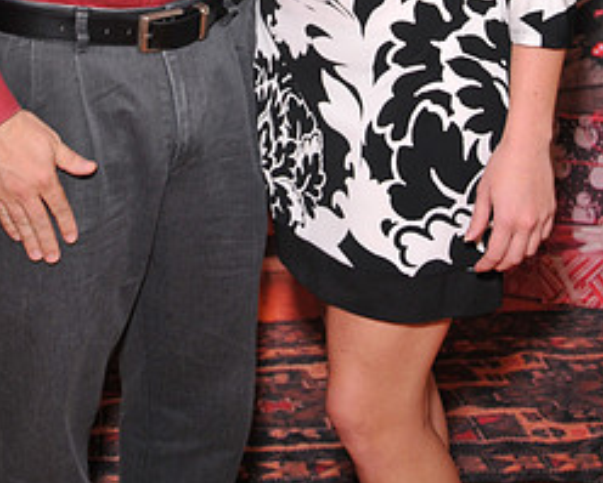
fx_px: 1644
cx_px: 244
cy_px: -167
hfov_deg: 20.8
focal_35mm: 92
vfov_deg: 15.8
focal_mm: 28
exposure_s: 1/125
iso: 400
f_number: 5.6
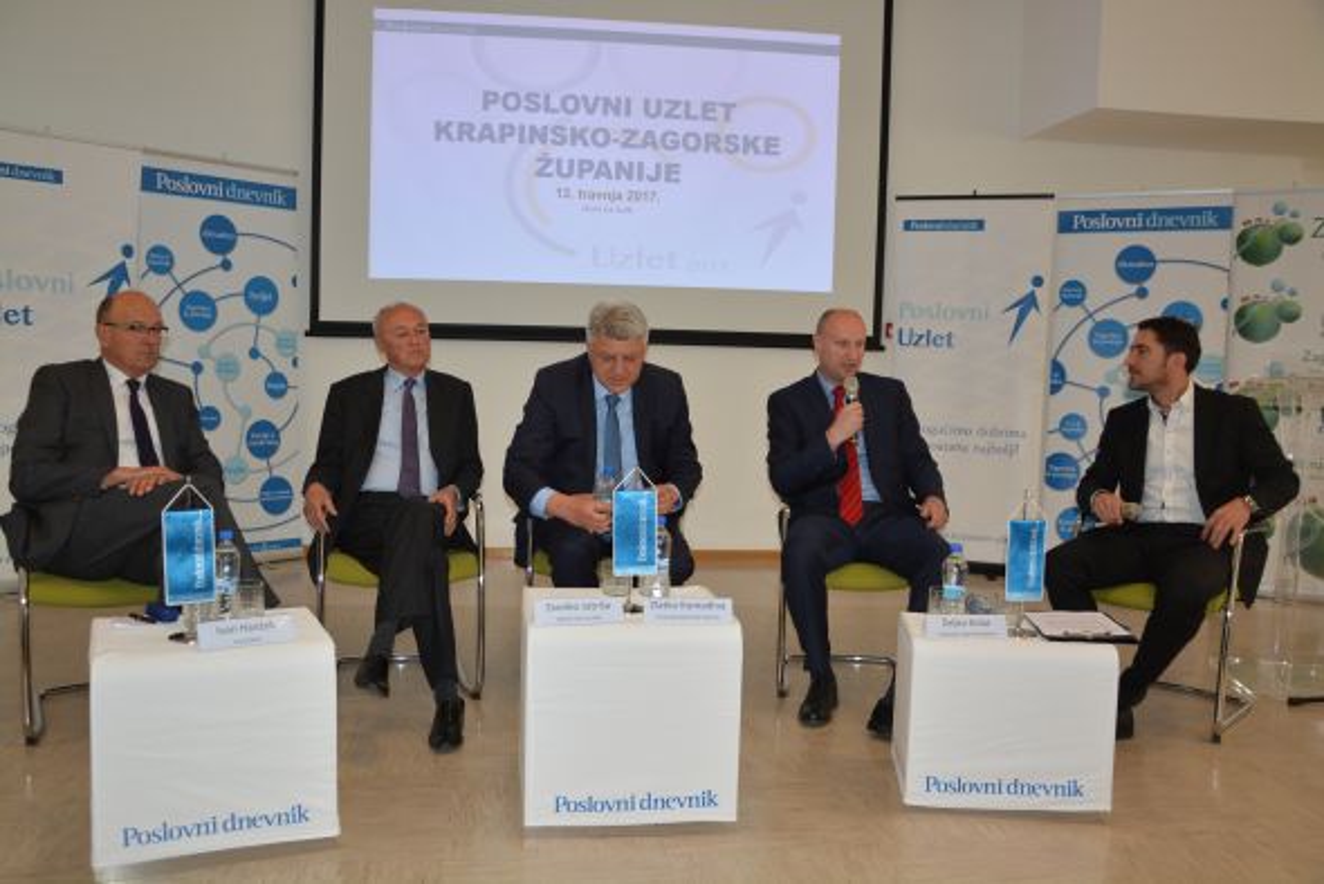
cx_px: 662
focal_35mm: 32
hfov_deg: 59.5
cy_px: 442
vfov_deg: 41.8
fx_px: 1159
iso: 500
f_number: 3.8
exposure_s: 1/200
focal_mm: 21
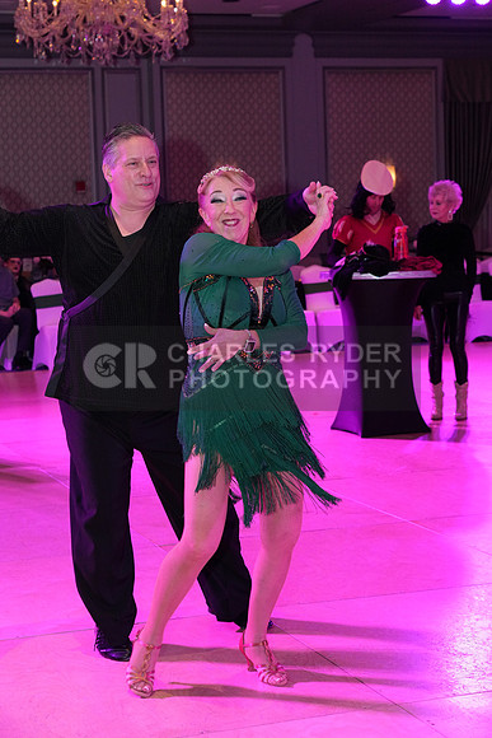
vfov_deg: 28.4
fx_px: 1455
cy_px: 369
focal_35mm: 71
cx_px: 246
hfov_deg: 19.2
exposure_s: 1/250
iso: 2500
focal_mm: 71
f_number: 6.3
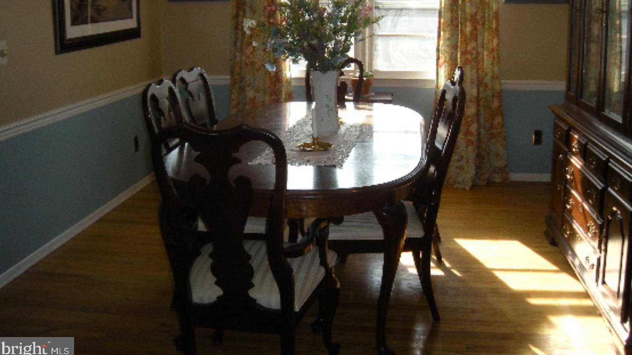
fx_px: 654
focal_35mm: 39
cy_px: 121
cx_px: 319
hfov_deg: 51.6
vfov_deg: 30.2
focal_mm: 5.9
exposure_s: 1/87.2
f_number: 3.8
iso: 89
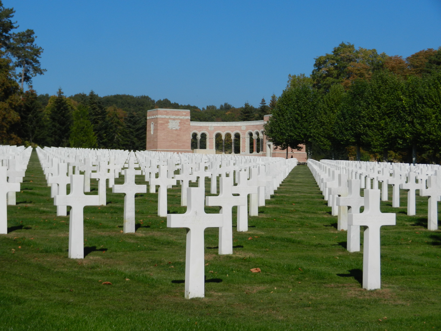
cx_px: 220
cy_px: 166
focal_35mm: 78
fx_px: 994
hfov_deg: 25.0
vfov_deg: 18.9
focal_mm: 14.1
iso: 160
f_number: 9.6
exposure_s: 1/640
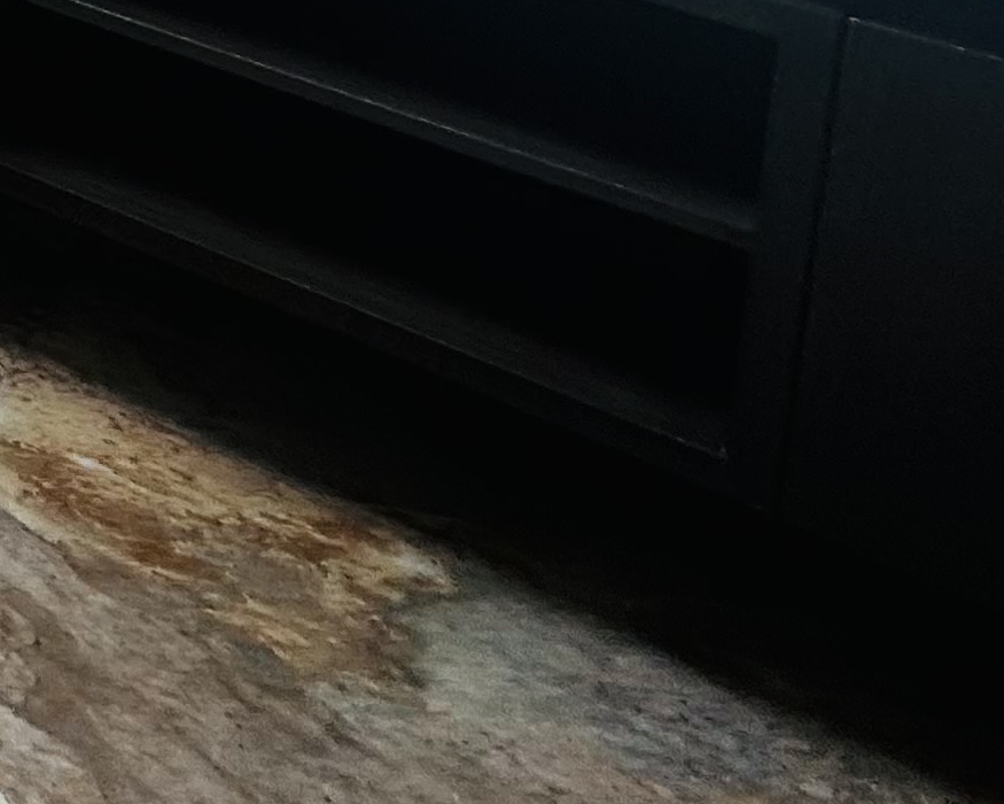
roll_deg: -1.2
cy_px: -757
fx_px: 1872
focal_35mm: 63
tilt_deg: -6.7
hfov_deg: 17.6
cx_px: -1128
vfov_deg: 17.8
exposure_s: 1/161
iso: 40
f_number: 2.2
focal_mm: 2.22
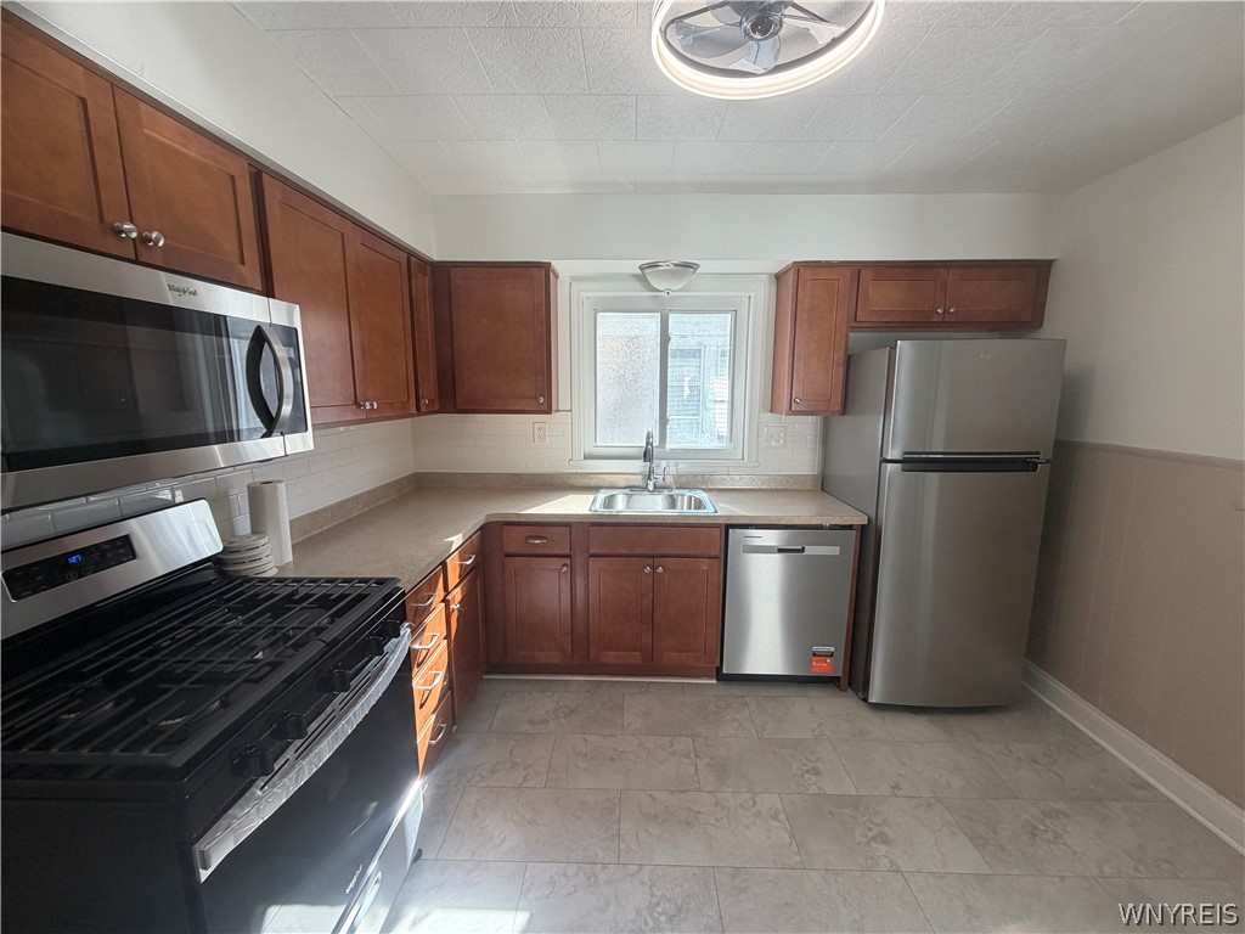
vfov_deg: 85.7
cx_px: 622
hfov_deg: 102.1
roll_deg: +0.8
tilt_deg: -9.4
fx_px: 504
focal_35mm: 14
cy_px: 467
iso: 125
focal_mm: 2.22
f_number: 2.2
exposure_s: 1/121
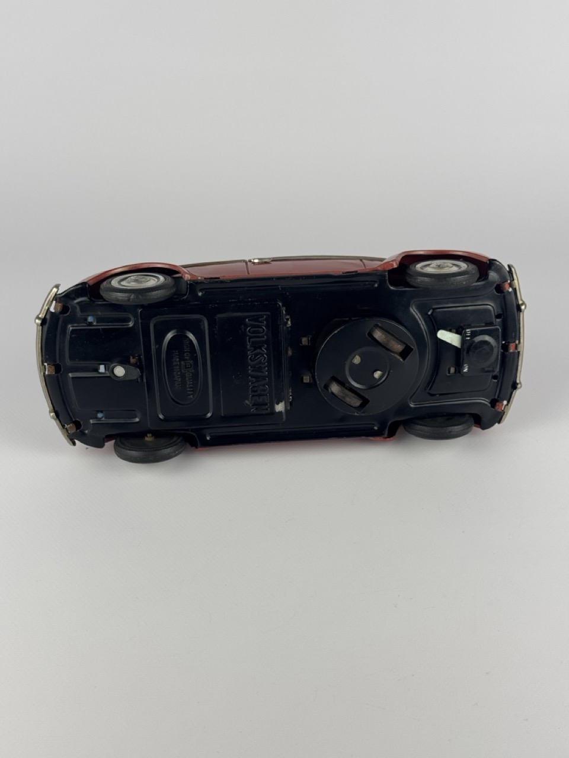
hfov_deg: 30.3
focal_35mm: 48
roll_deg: +1.2
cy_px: 379
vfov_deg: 39.7
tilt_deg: -34.3
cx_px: 284
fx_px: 1052
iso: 64
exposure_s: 1/604
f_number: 1.78
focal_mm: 6.76
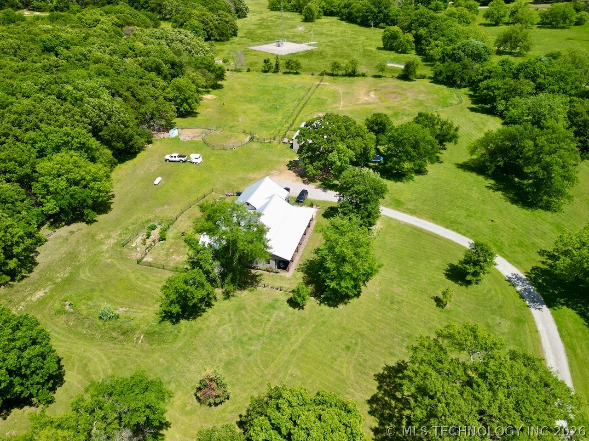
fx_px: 408
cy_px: 220
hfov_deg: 71.6
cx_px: 294
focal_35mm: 24
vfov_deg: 56.8
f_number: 1.7
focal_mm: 6.72
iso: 100
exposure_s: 1/800
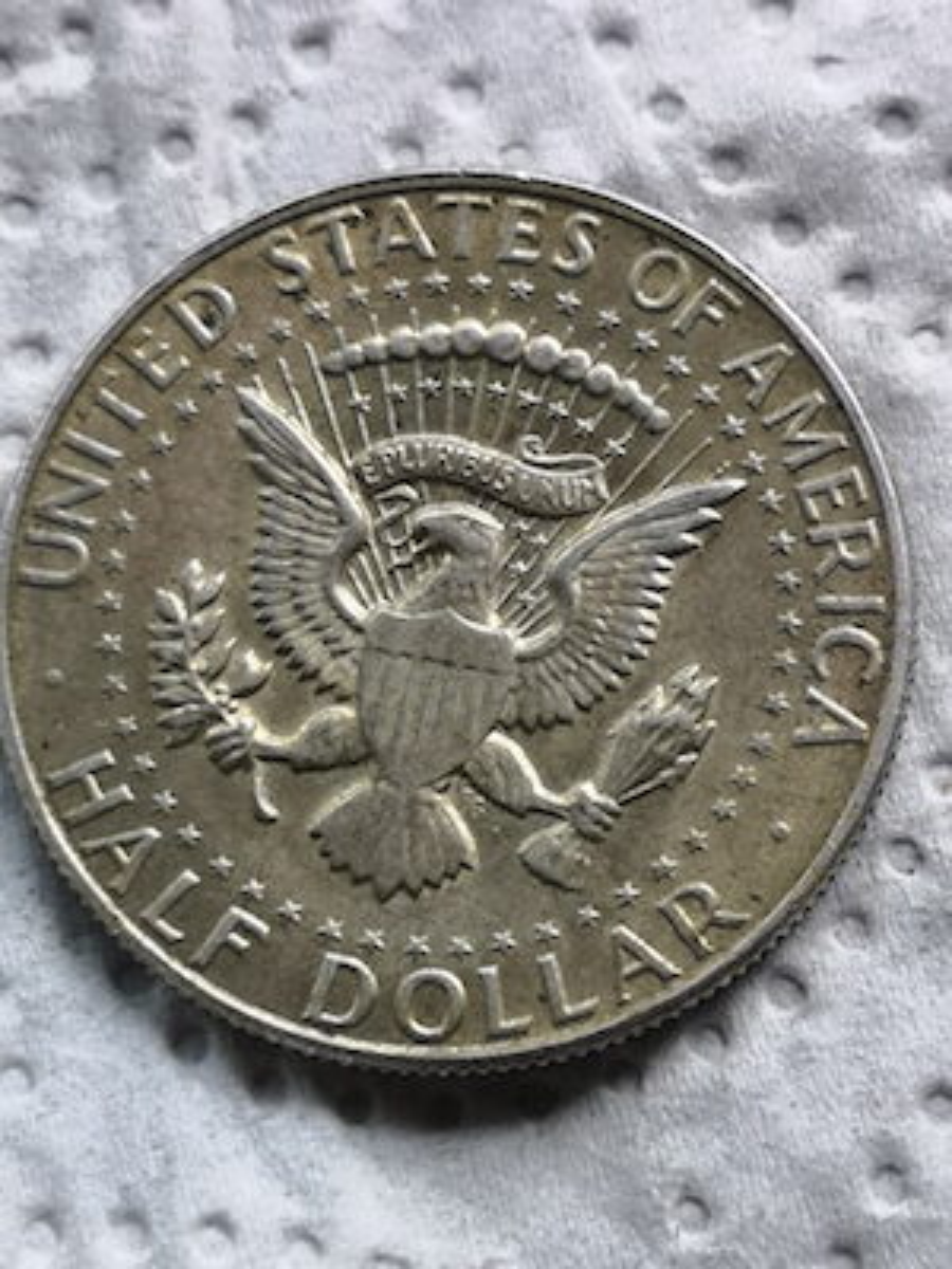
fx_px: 3594
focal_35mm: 98
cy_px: 634
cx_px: 476
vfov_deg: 20.0
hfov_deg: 15.1
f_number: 1.8
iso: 50
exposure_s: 1/378
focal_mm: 5.58
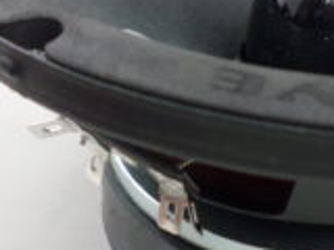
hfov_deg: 28.4
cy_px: 31
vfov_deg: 22.1
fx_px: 627
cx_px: 313
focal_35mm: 65
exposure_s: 1/30
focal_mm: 4.5
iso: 200
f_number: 2.5
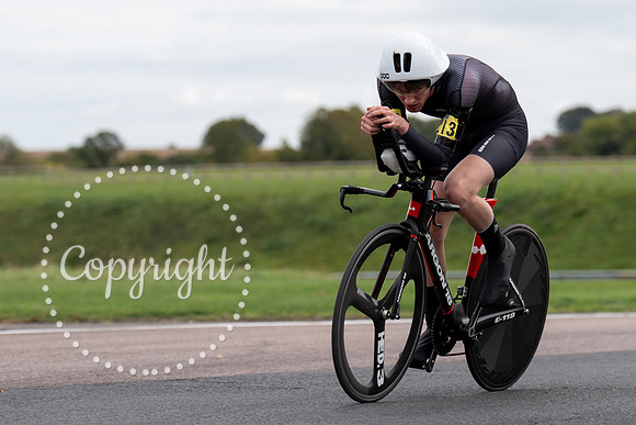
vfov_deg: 7.2
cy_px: 209
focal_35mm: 191
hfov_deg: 10.7
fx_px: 3381
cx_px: 405
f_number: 3.5
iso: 125
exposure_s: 1/1000
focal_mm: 120
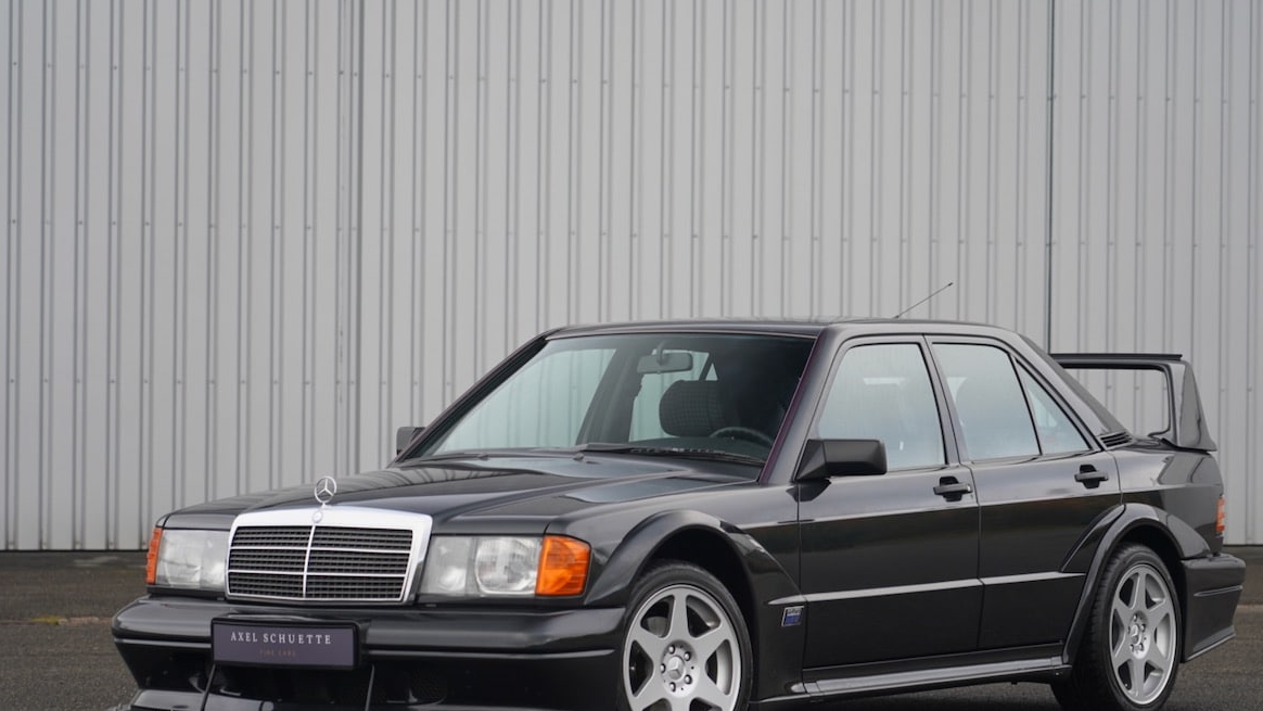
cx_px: 673
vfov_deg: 10.0
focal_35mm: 121
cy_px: 430
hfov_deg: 17.7
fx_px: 4053
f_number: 4
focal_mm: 105
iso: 400
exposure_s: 1/160
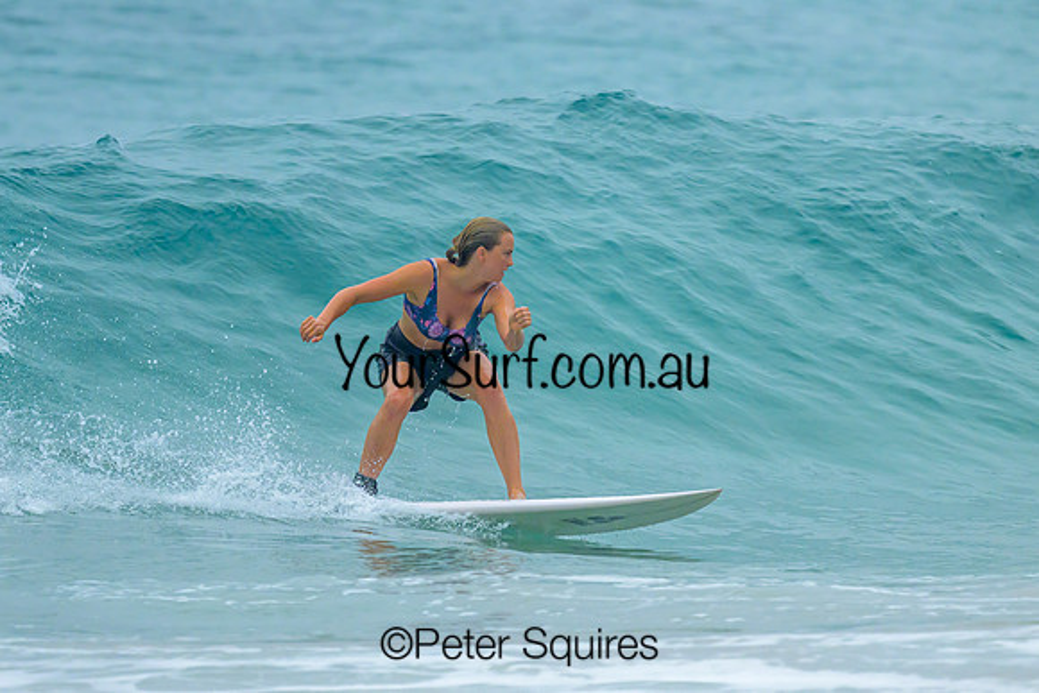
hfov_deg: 1.9
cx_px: 424
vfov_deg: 1.3
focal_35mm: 1100
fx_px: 31764
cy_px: 286
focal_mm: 800
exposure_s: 1/2000
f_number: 6.3
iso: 1250
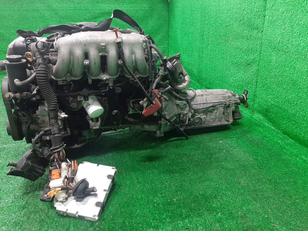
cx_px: 154
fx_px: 231
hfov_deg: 67.3
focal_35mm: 26
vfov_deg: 53.1
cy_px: 116
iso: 181
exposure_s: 1/50
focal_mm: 3.93
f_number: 1.7
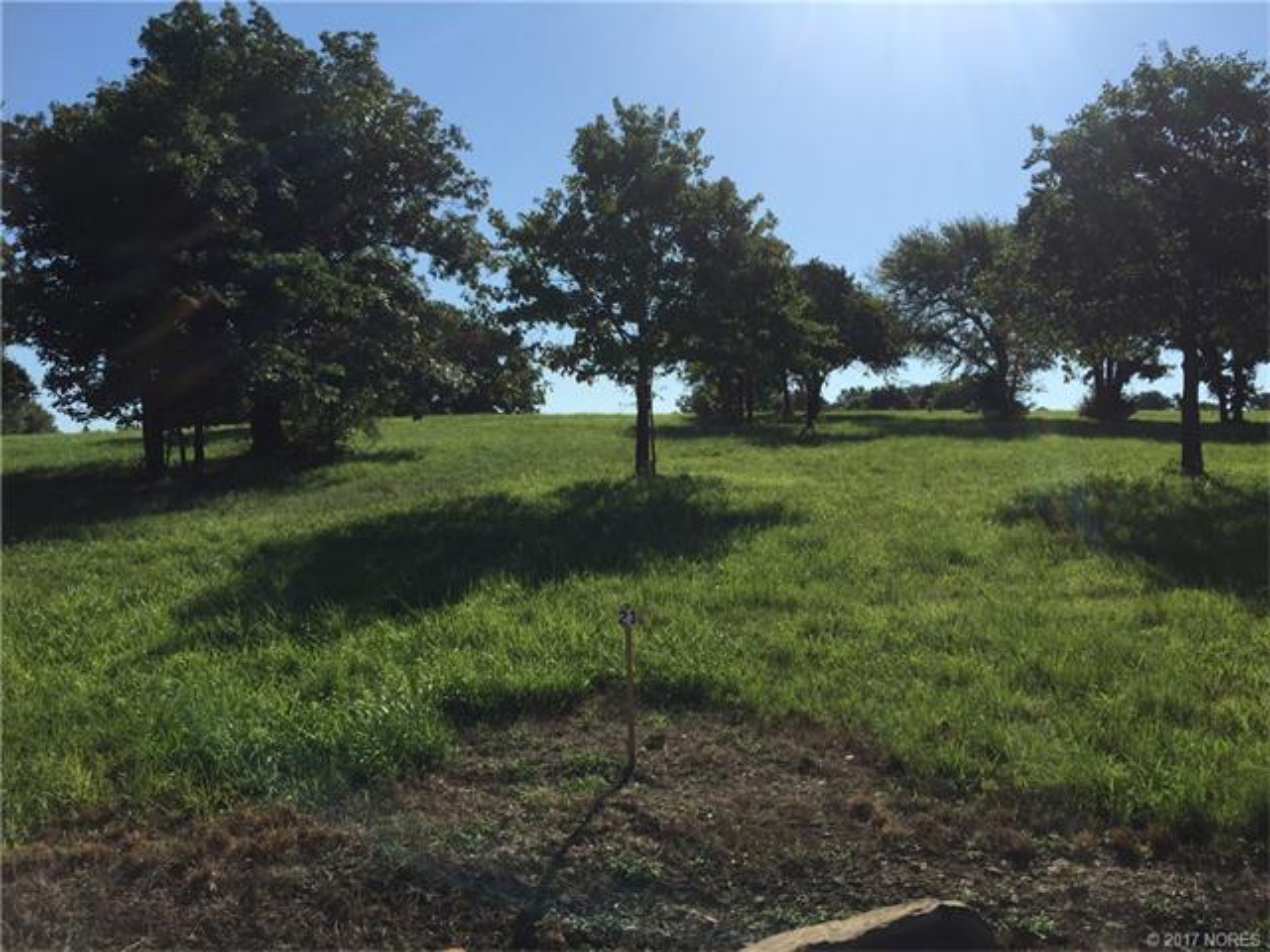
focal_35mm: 29
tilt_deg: +1.9
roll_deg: +0.4
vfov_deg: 48.2
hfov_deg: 61.7
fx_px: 1064
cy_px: 476
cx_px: 635
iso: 32
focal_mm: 4.15
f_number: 2.2
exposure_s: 1/3300
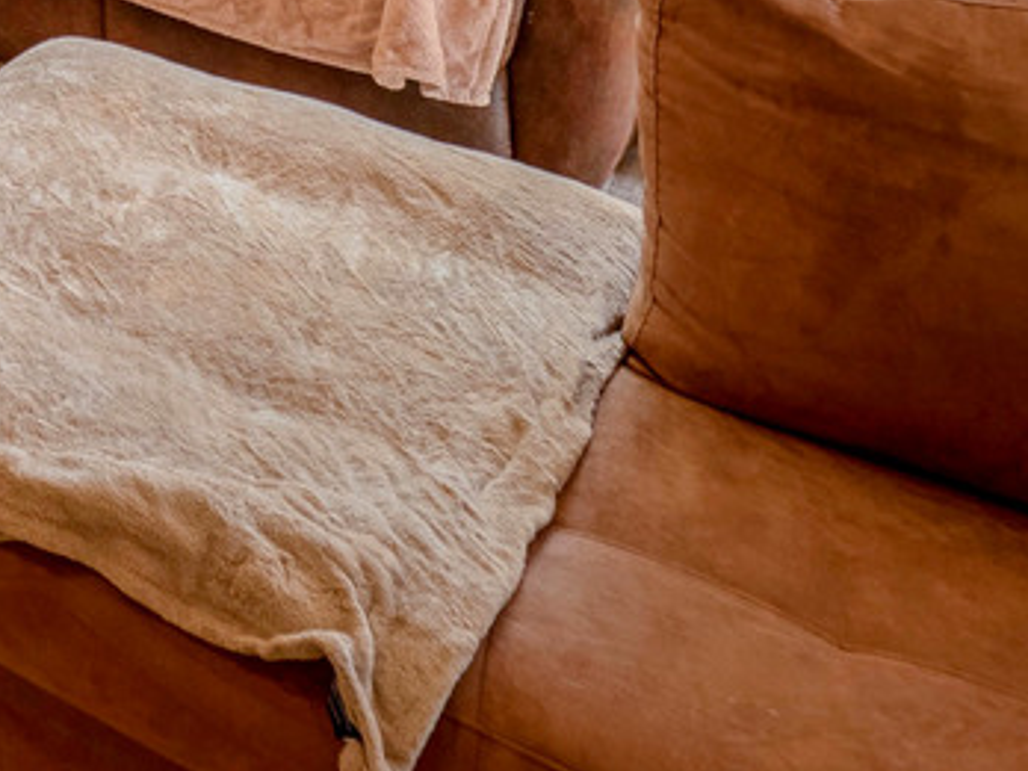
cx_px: -567
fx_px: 1841
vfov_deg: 17.8
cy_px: -697
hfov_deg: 23.8
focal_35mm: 62
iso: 200
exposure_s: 1/8
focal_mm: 7
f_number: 14
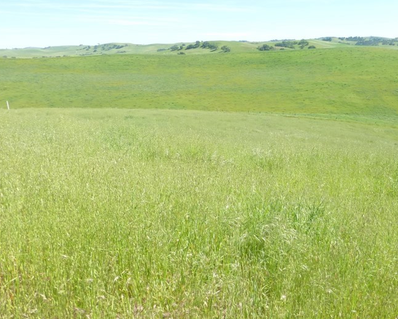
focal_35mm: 37
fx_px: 436
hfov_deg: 48.5
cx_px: 256
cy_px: 133
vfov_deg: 40.0
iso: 100
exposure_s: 1/400
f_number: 4
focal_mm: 4.3
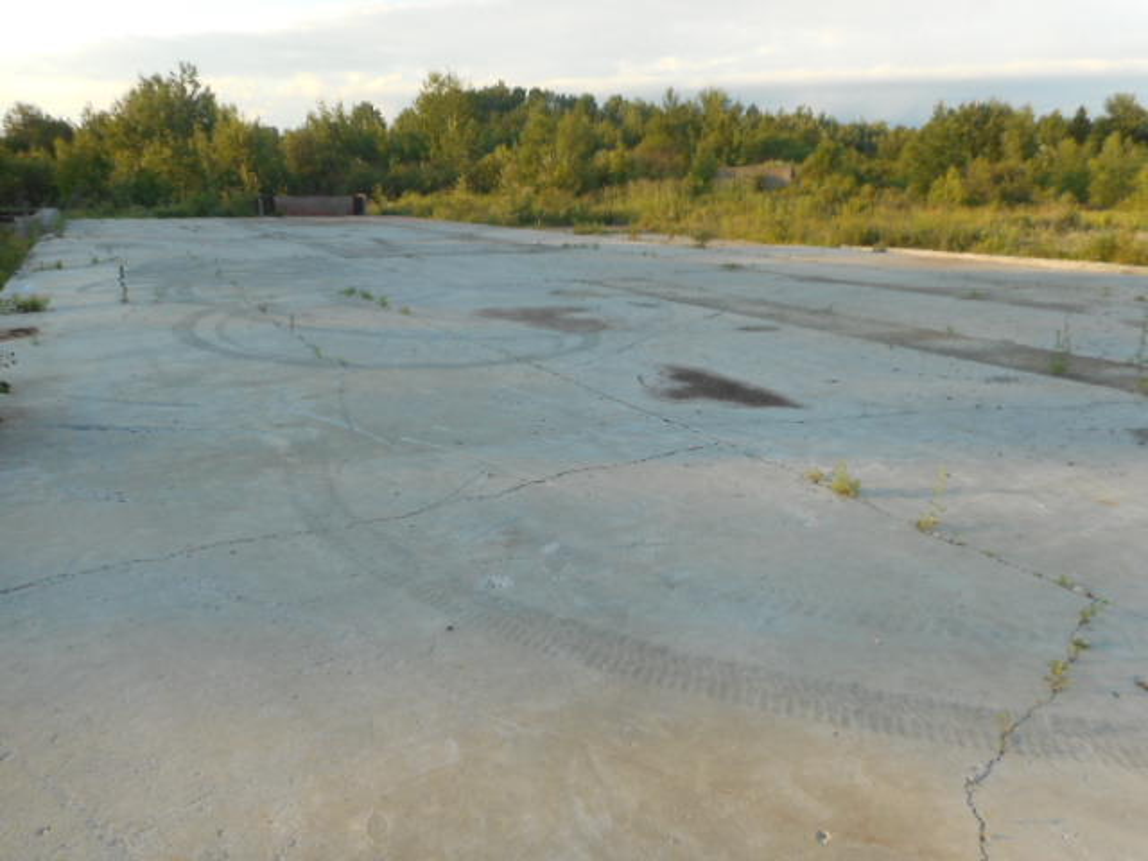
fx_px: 829
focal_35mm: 25
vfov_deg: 54.9
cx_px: 574
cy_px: 430
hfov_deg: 69.4
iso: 80
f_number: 3.7
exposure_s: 1/200
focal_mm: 4.5
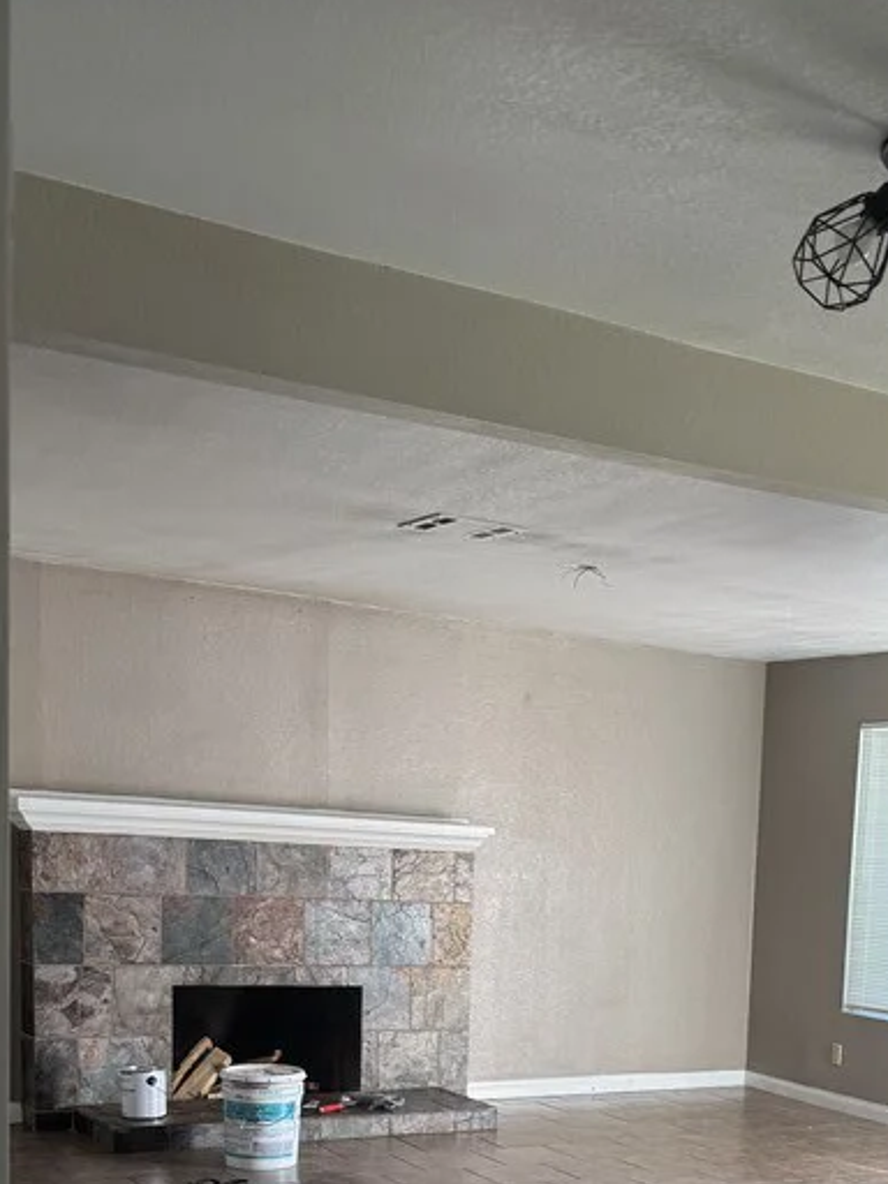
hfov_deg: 29.0
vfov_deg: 37.0
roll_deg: -2.9
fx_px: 1642
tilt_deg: -7.3
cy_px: 1078
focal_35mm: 48
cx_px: 812
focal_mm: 6.76
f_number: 1.78
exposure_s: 1/121
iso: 100
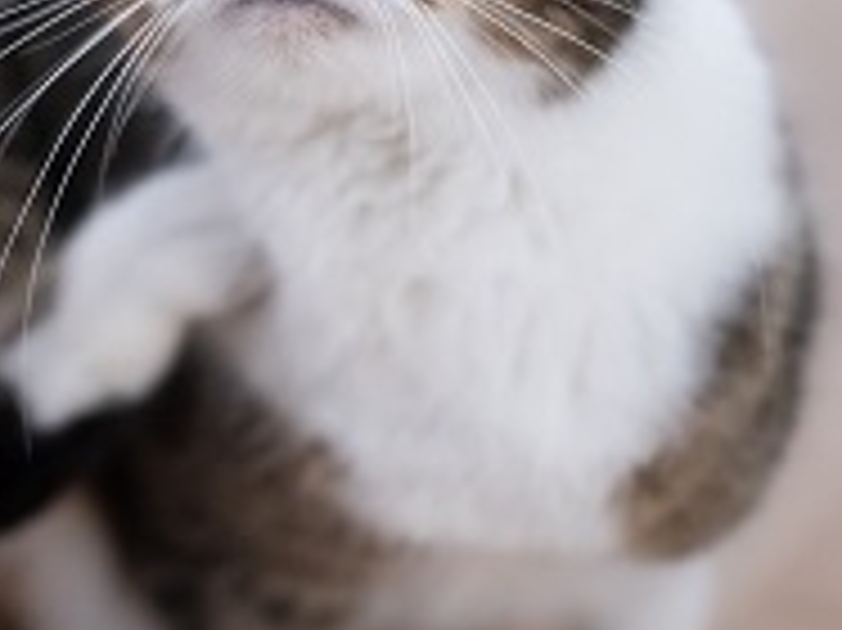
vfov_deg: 13.6
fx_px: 2625
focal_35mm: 108
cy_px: 104
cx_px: 270
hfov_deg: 18.2
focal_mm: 35
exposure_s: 1/200
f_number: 1.4
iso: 2000
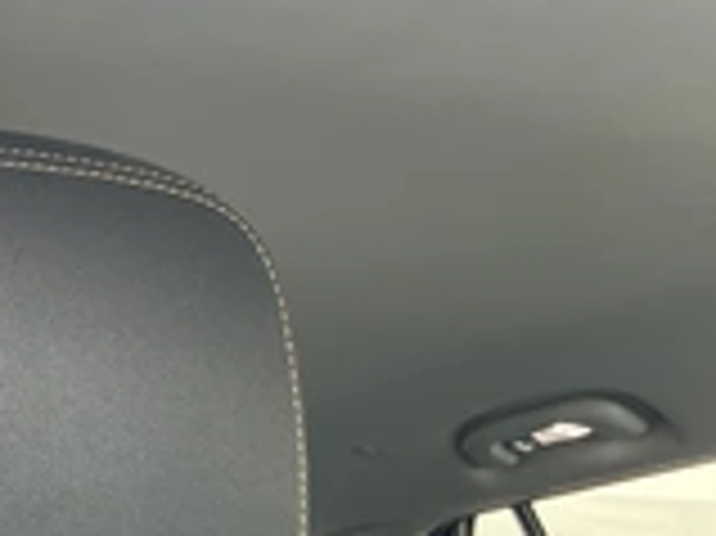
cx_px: -153
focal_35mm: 73
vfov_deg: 19.6
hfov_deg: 24.1
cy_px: 522
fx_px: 1509
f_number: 1.8
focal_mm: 3
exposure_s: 1/77
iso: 64
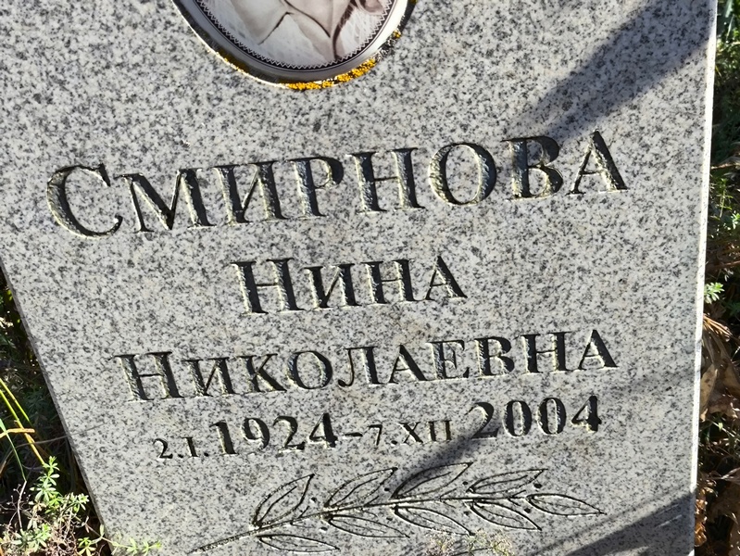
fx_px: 1069
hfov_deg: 38.2
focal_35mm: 50
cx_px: 370
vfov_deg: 29.1
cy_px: 278
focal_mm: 4.71
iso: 50
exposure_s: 1/382
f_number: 1.7
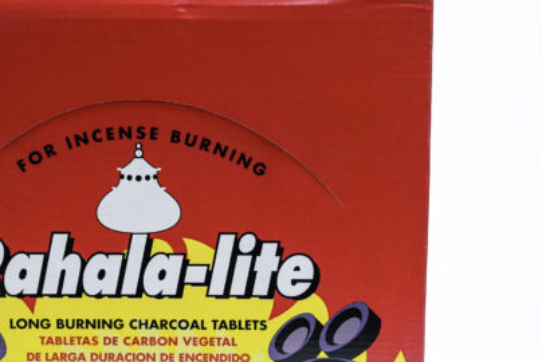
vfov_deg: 13.2
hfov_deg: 19.5
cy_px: 198
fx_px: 1567
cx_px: 158
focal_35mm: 104
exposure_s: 1/250
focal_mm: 60
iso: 3200
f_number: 8
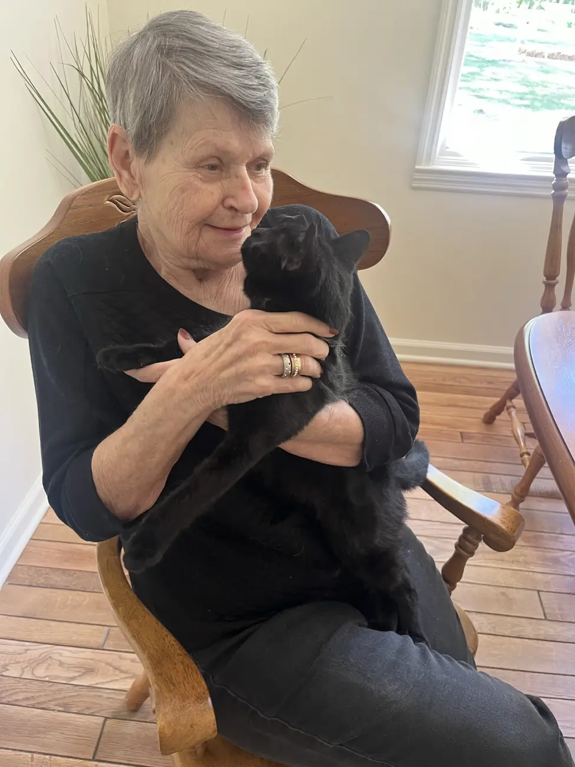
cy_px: 384
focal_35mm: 26
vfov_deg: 67.3
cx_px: 288
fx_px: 576
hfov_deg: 53.1
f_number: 1.6
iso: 200
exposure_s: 1/60
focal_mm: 5.1
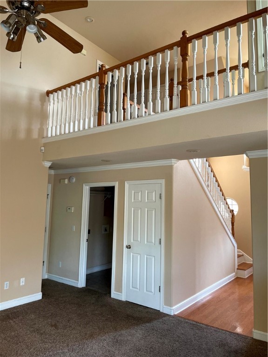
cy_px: 178
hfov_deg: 53.1
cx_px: 134
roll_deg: -1.1
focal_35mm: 26
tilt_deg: +6.4
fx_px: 268
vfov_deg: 67.3
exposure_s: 1/115
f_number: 1.6
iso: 125
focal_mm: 4.2
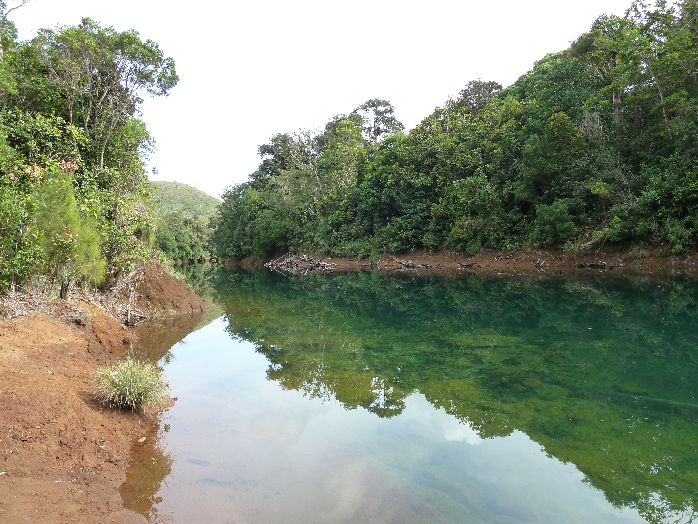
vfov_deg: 54.9
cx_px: 349
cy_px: 262
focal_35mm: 25
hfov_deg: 69.4
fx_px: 504
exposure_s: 1/125
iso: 125
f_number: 4
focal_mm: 4.1
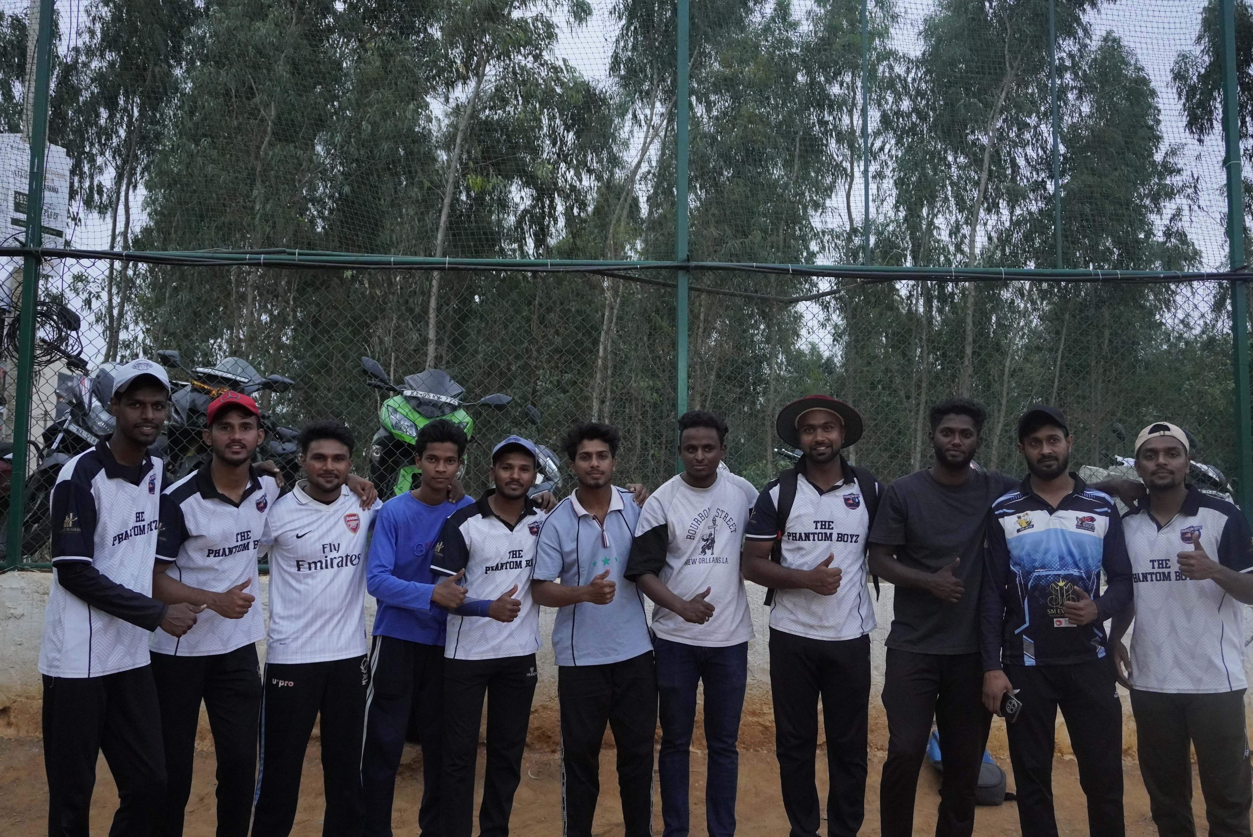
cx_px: 626
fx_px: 1254
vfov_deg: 36.9
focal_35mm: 36
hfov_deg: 53.1
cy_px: 418
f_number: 4.5
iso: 3200
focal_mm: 24
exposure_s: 1/1000
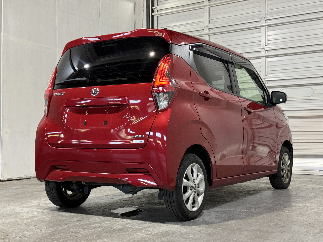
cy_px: 121
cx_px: 162
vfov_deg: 30.3
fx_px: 448
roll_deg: +0.0
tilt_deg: +1.5
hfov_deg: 39.7
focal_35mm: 48
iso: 200
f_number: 1.78
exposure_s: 1/60
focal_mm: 6.76
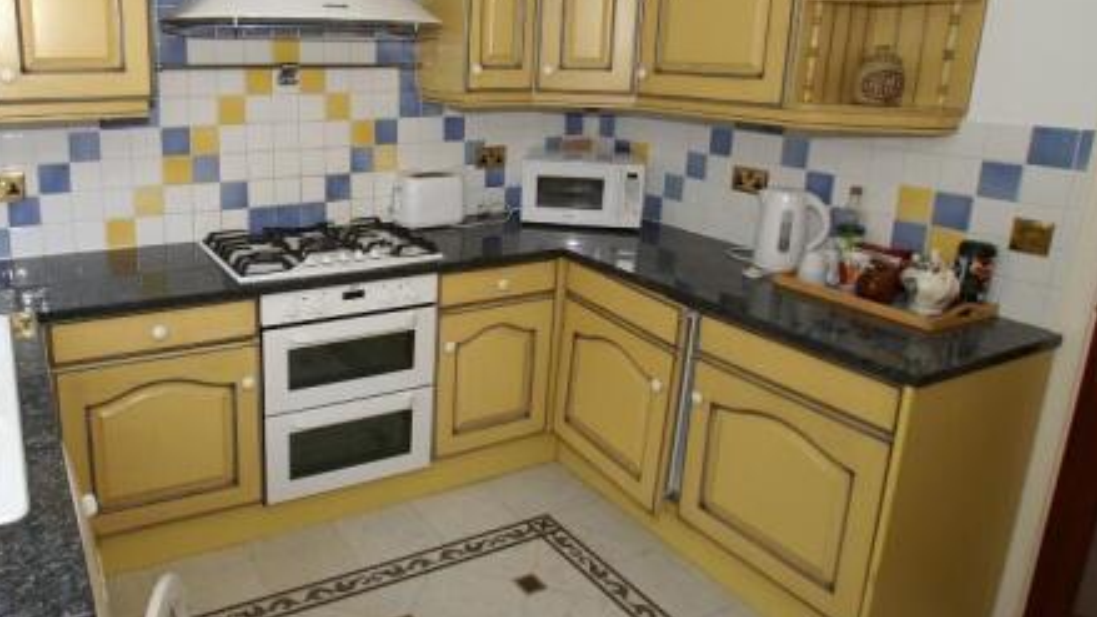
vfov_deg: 44.1
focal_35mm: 26
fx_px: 750
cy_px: 207
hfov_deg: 70.2
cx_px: 362
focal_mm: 11
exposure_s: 1/60
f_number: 4.5
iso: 200
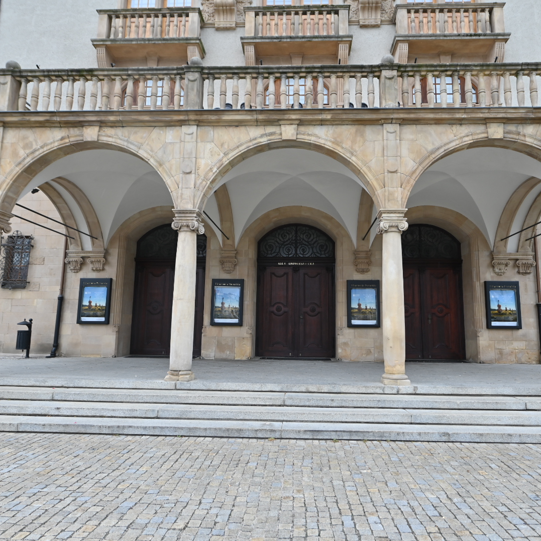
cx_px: 296
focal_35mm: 23
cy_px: 271
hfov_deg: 67.1
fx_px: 407
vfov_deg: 67.3
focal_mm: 18
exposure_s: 1/160
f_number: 5.6
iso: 100
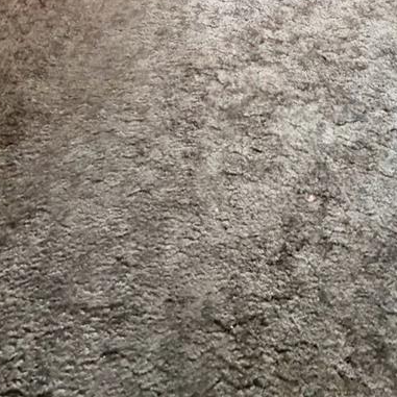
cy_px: -137
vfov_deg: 31.4
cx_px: 219
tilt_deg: -17.2
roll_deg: +2.1
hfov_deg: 42.8
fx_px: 506
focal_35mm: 39
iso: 1250
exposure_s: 1/60
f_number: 2.2
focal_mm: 2.22
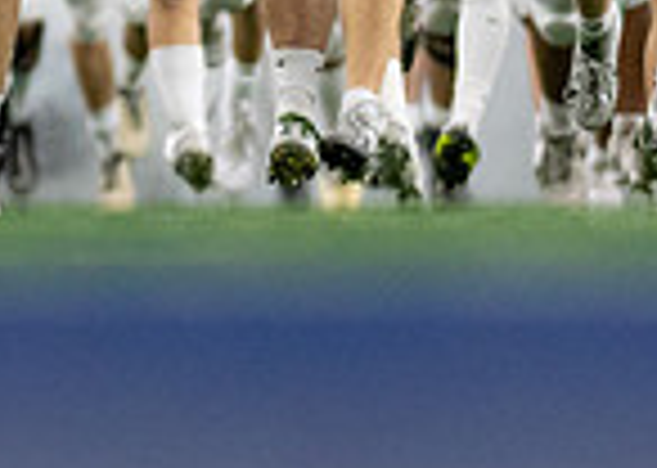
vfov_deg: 1.1
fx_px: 25335
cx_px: 285
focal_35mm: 1359
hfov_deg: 1.5
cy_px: -291
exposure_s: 1/1000
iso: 640
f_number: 1.8
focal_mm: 135
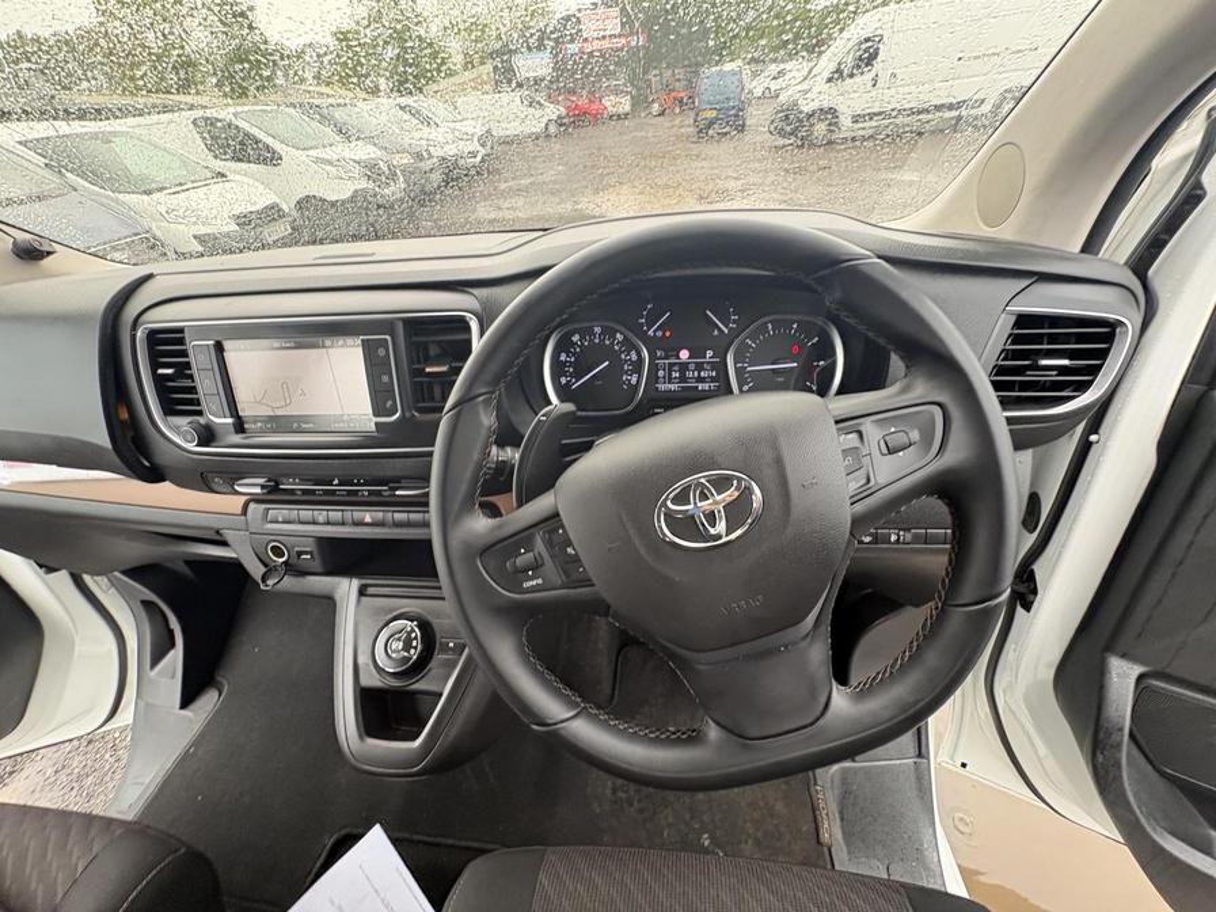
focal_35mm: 14
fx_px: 492
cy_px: 456
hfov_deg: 102.1
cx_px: 608
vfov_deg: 85.7
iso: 160
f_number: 2.2
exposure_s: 1/99
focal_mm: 2.22
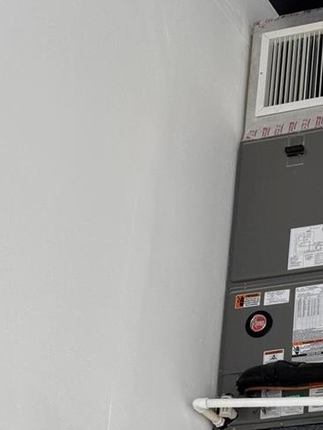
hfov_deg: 12.3
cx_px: 342
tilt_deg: +27.9
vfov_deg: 16.5
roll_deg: -4.2
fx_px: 1481
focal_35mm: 119
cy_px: 259
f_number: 1.78
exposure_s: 1/128
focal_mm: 6.76
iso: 64
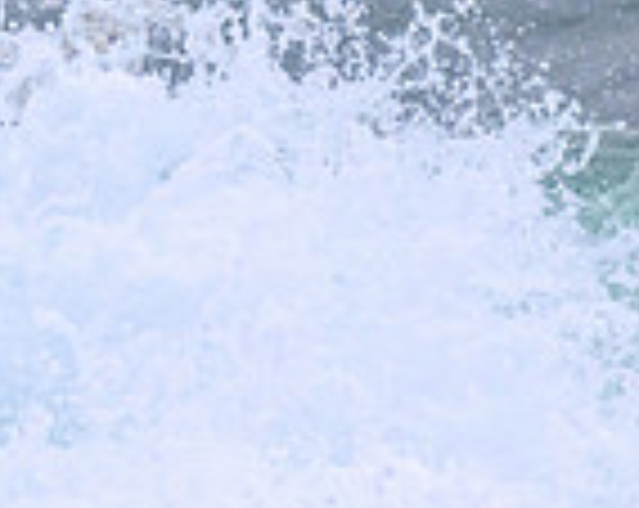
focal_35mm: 3076
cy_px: -245
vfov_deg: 0.5
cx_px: -459
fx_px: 58053
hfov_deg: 0.6
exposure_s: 1/1600
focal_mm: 800
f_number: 11
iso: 1800
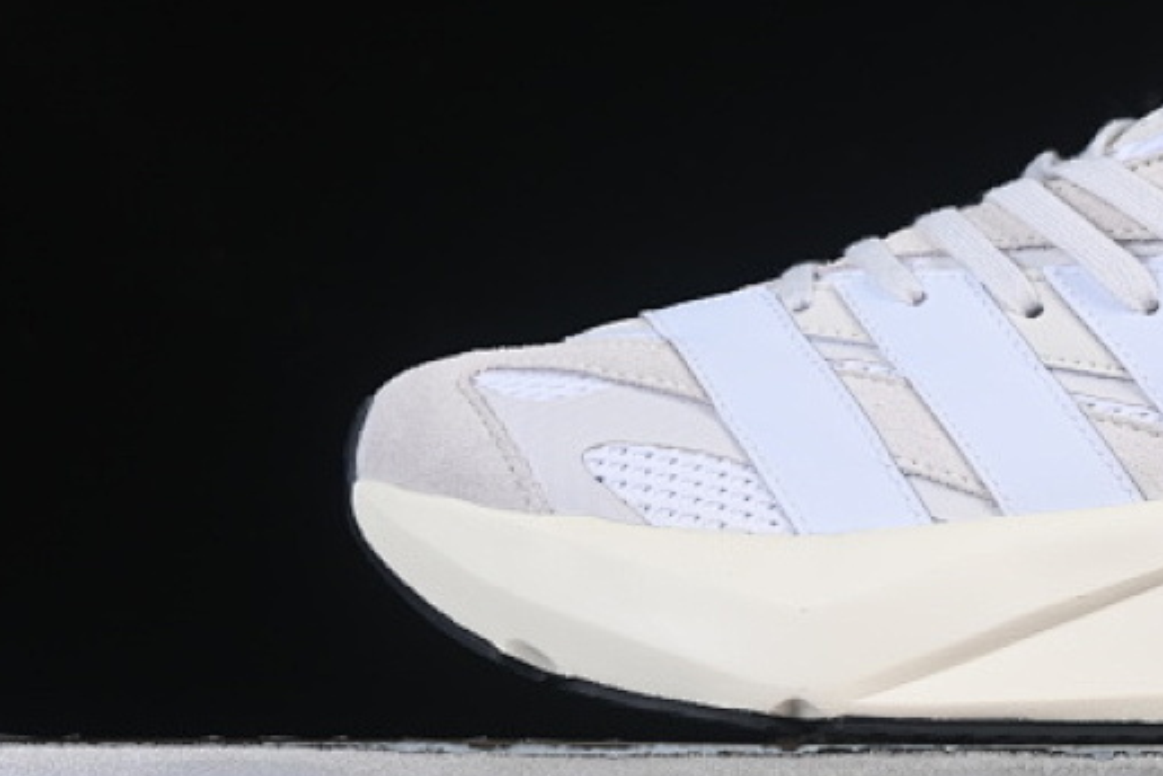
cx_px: 1174
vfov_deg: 8.7
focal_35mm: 157
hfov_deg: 12.9
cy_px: 244
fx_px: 5072
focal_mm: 50
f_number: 8
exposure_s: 1/80
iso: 160
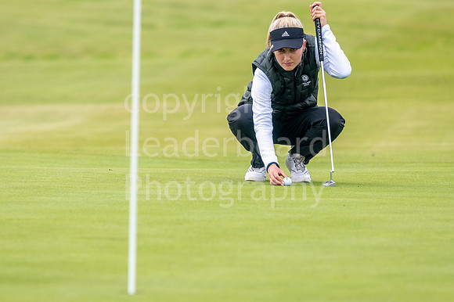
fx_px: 6438
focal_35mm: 511
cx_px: 198
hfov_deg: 4.0
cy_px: 159
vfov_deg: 2.7
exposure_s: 1/1250
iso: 200
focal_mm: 300
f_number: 5
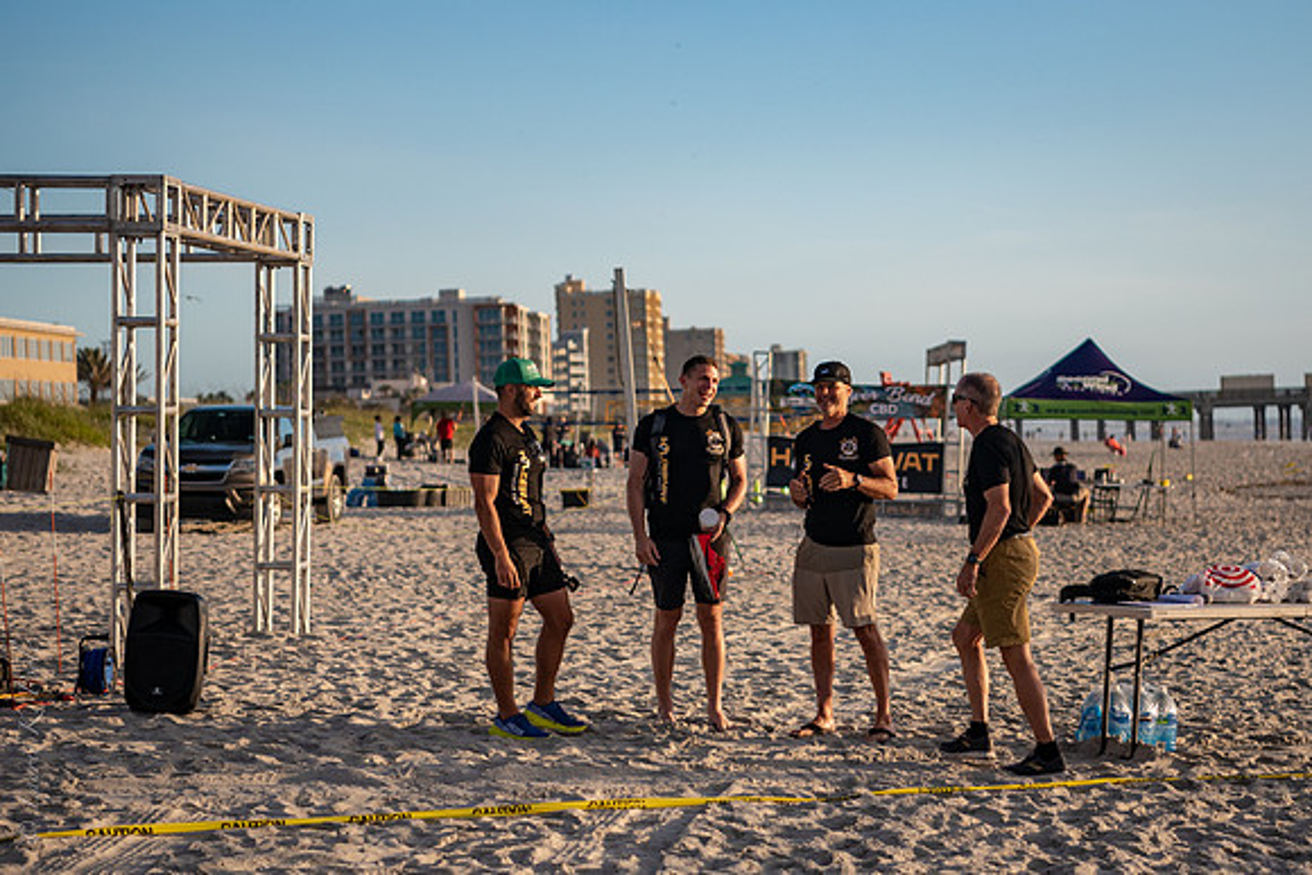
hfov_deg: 23.9
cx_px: 794
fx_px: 3089
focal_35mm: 85
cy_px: 493
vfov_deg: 16.1
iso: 500
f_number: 2.8
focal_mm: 70
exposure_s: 1/2000
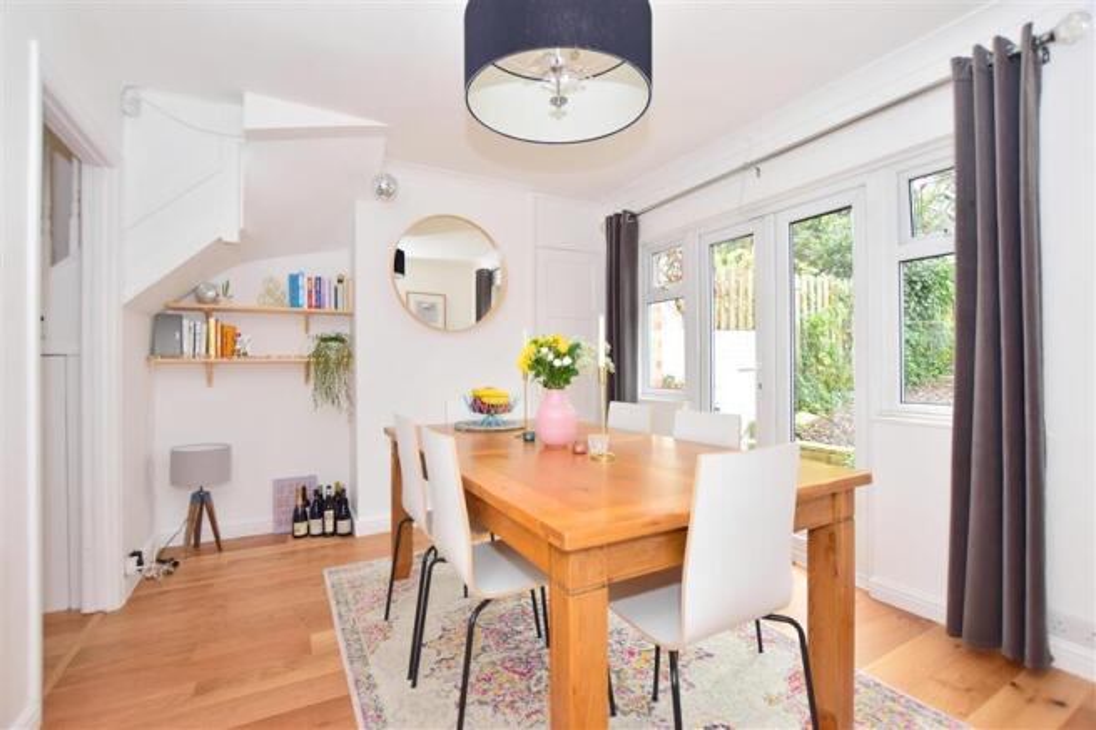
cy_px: 365
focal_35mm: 15
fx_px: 457
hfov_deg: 100.4
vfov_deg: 77.3
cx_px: 548
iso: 400
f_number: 5.6
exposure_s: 1/125
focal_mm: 10
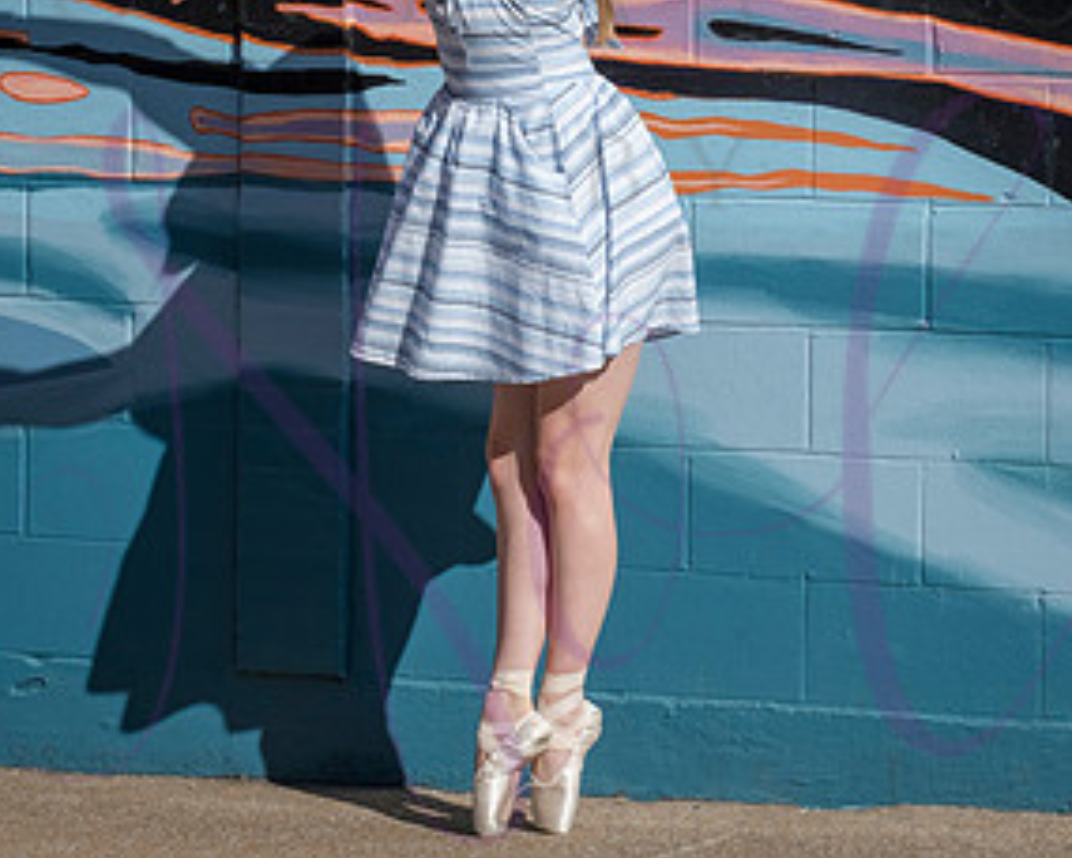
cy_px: 160
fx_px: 6155
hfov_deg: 10.0
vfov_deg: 8.0
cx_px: 626
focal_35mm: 194
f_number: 11
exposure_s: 1/1000
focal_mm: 92
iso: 400
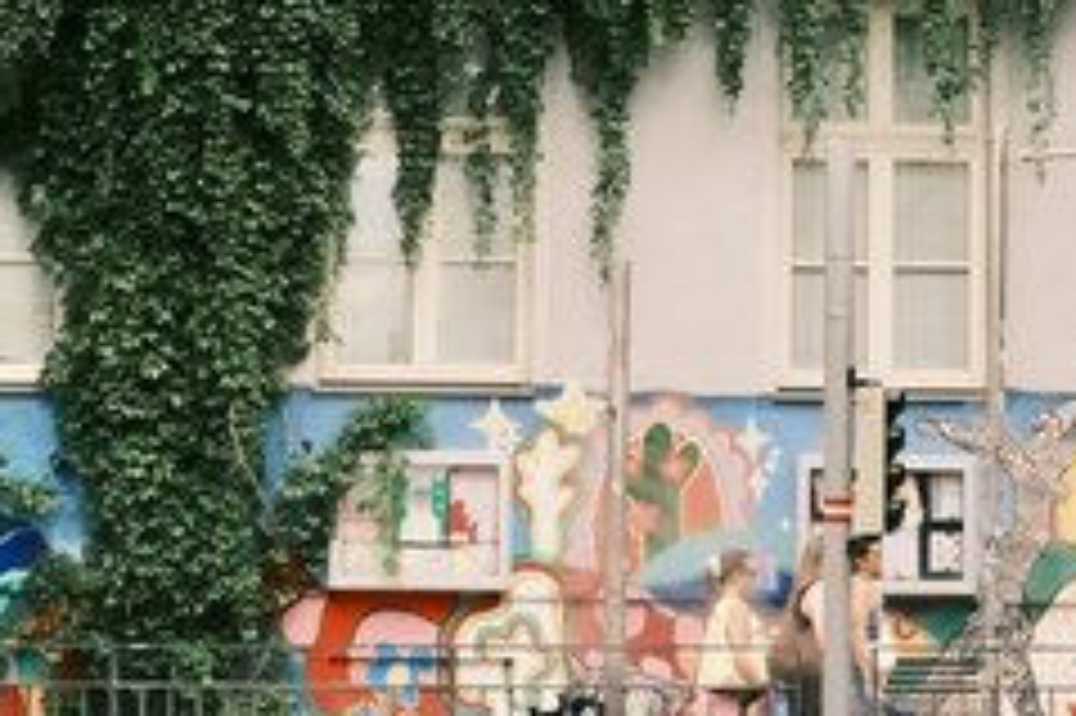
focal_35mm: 110
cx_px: 639
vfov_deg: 12.4
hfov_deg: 18.6
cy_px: 236
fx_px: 3285
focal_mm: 27
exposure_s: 1/125
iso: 1000
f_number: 13
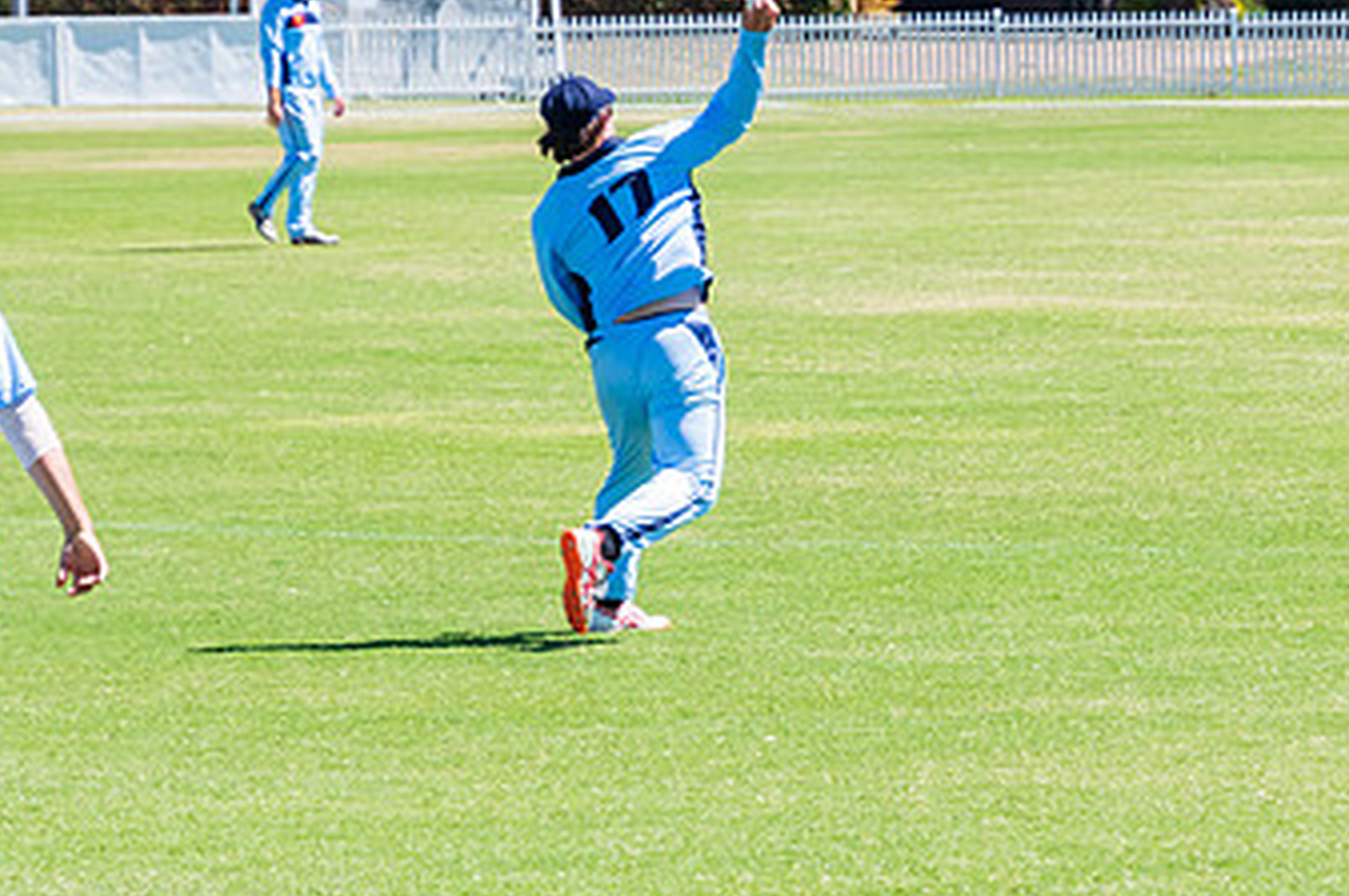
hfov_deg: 5.0
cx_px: 735
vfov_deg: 3.3
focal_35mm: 416
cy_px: 261
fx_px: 15573
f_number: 6.3
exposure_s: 1/1250
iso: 400
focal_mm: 145
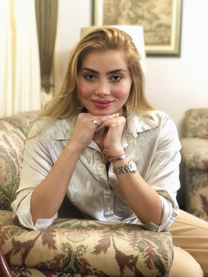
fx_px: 457
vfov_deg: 33.8
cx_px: 104
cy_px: 138
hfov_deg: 25.7
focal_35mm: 57
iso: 1000
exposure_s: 1/30
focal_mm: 6.6
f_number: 2.8
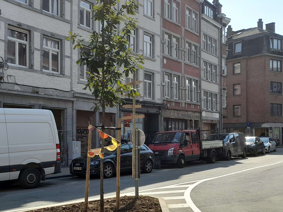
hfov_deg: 42.8
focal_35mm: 44
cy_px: 122
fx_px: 360
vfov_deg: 32.8
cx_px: 121
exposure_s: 1/520
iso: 20
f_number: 2
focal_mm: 4.6
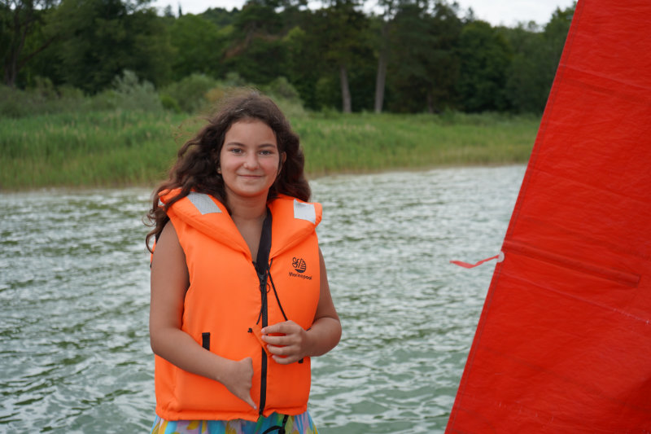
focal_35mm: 45
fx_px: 814
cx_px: 326
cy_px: 217
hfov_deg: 43.6
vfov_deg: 29.9
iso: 100
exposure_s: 1/200
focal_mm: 45
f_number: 4.5
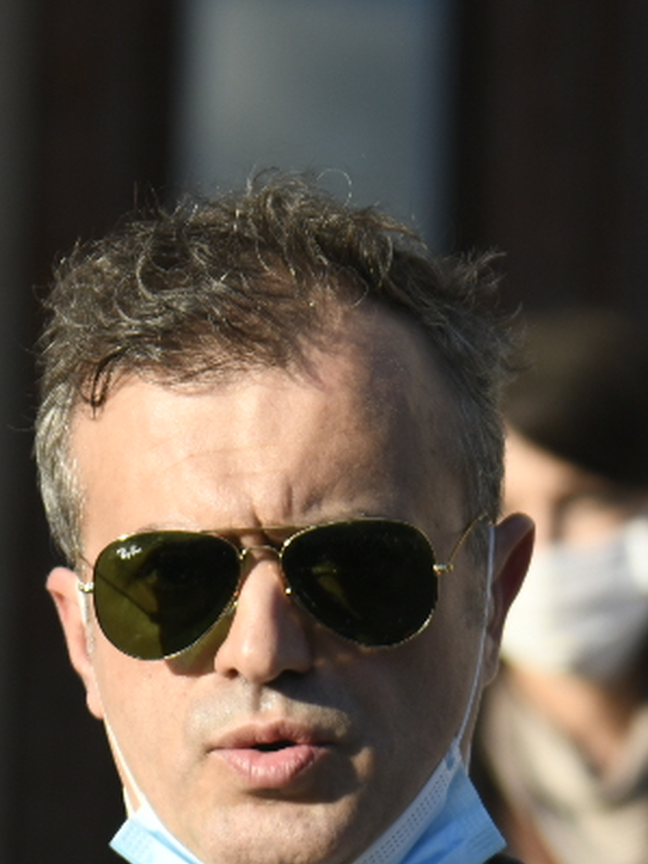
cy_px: 762
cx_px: 312
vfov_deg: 4.5
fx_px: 10913
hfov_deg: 3.4
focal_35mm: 437
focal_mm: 112
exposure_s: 1/1000
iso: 200
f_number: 4
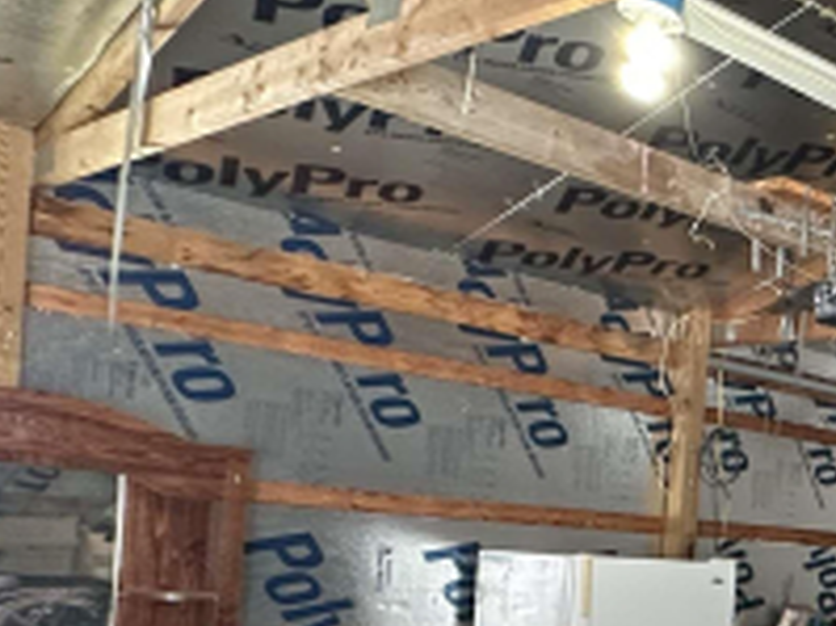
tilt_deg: +0.4
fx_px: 1134
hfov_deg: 26.9
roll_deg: -4.3
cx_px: 1288
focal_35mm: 47
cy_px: 580
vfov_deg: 29.4
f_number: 2.2
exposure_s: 1/60
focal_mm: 2.22
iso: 320
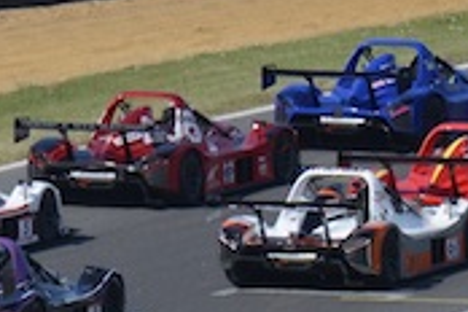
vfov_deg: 1.0
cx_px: -637
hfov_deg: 1.5
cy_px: 66
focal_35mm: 1380
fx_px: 17939
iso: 100
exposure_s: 1/800
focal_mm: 200
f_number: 7.1
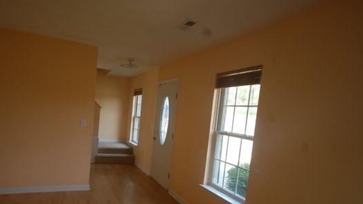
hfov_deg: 78.2
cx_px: 154
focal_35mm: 23
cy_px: 127
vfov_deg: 49.1
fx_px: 221
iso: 400
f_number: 4.5
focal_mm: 12
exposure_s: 1/80
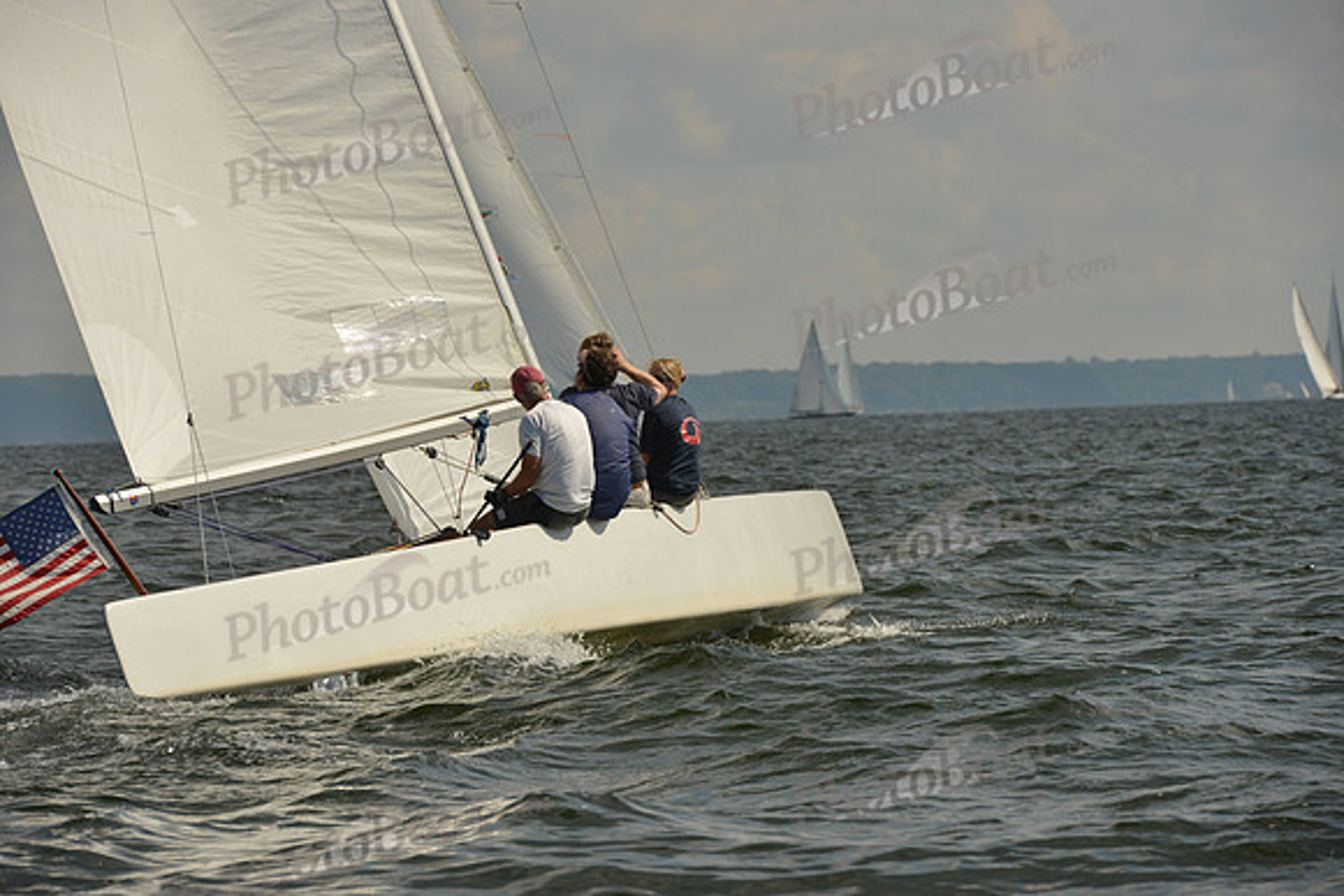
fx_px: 7468
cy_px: 448
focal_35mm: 200
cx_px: 672
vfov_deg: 6.9
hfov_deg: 10.3
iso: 1000
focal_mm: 200
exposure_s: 1/1600
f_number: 11
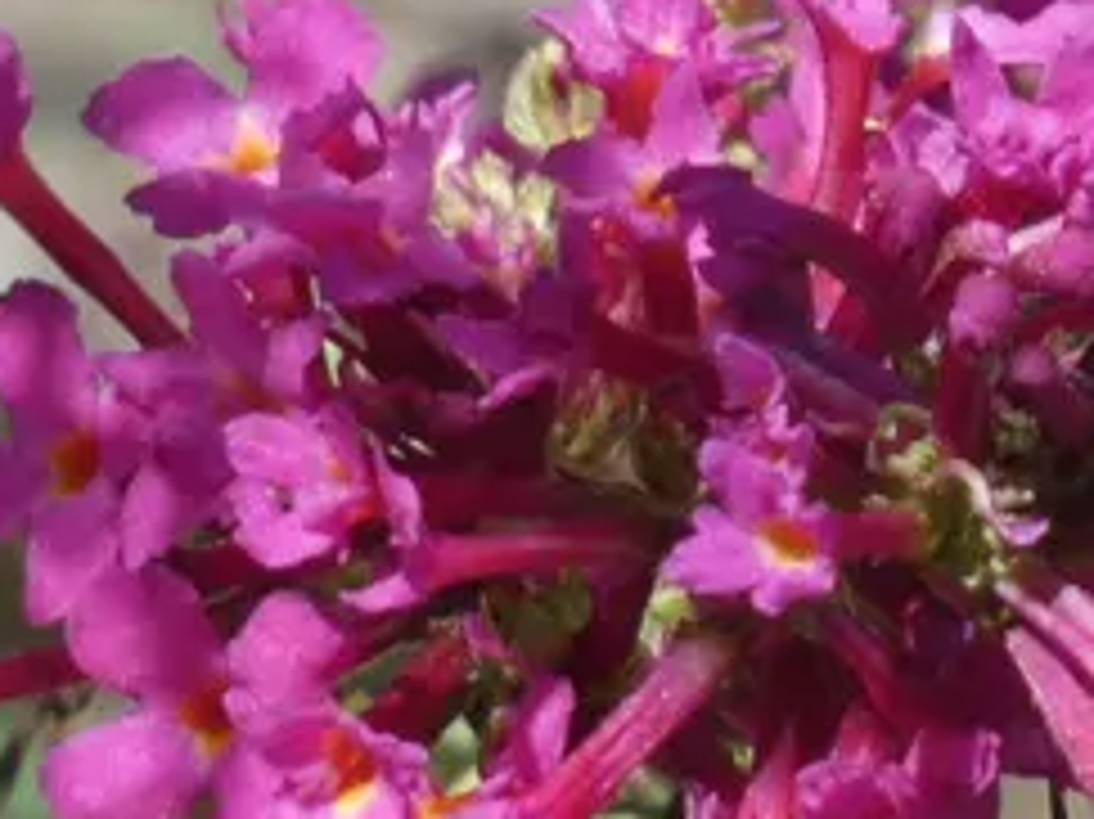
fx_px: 35663
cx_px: 1238
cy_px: 693
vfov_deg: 1.3
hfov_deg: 1.8
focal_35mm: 1129
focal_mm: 76.7
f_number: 5.6
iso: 100
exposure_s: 1/100
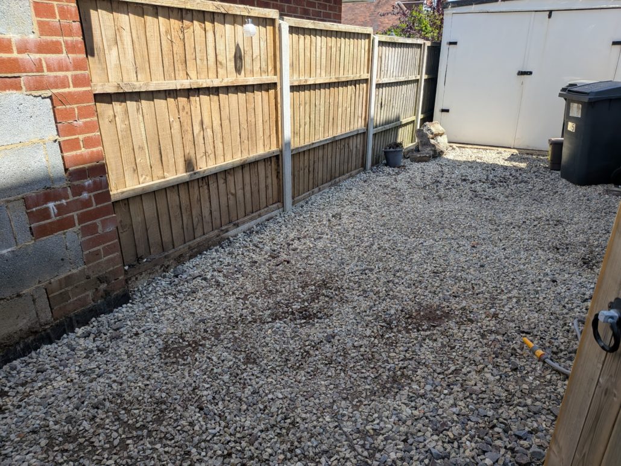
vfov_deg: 56.8
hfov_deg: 71.6
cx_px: 310
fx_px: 431
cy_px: 233
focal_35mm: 24
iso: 28
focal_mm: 4.53
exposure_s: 1/720
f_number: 1.7
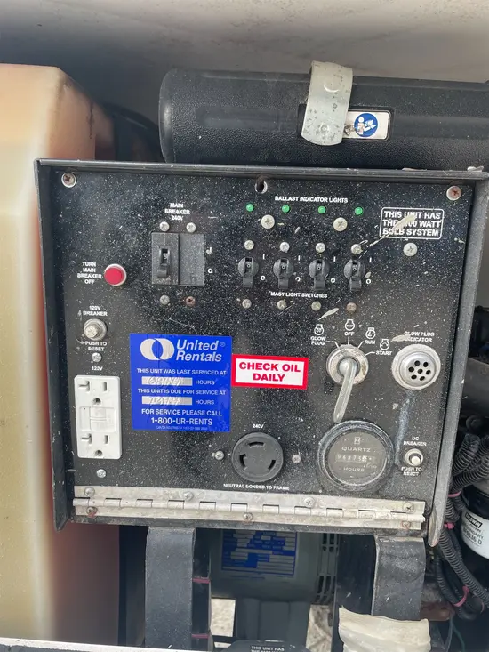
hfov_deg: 53.1
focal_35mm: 26
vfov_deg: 67.3
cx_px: 244
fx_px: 490
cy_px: 326
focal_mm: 4.2
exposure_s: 1/121
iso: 50
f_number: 1.6
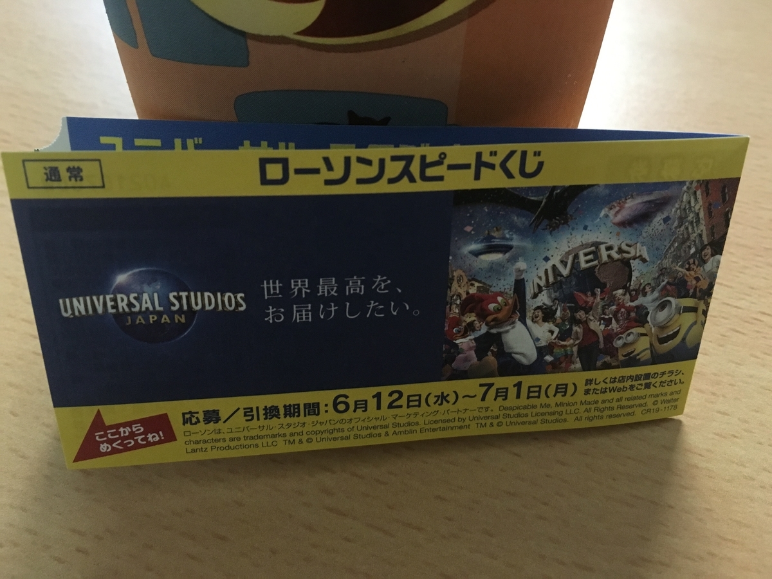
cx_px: 386
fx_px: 647
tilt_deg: -50.2
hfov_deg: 61.7
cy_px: 290
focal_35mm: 29
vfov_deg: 48.2
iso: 200
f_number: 2.2
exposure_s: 1/15
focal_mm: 4.15
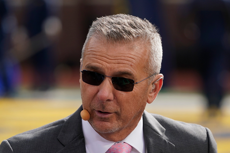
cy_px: 95
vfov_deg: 3.8
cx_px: 111
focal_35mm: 364
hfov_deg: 5.7
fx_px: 2325
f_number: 5.6
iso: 400
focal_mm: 288
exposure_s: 1/1600
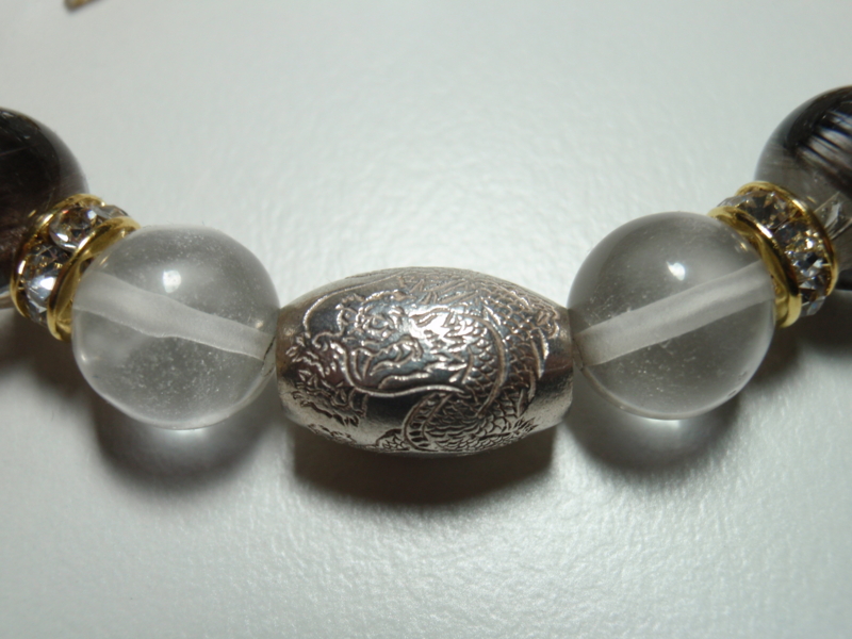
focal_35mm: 40
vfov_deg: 36.0
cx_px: 426
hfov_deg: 46.8
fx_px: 985
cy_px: 320
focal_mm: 7.25
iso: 100
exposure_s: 1/60
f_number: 3.9
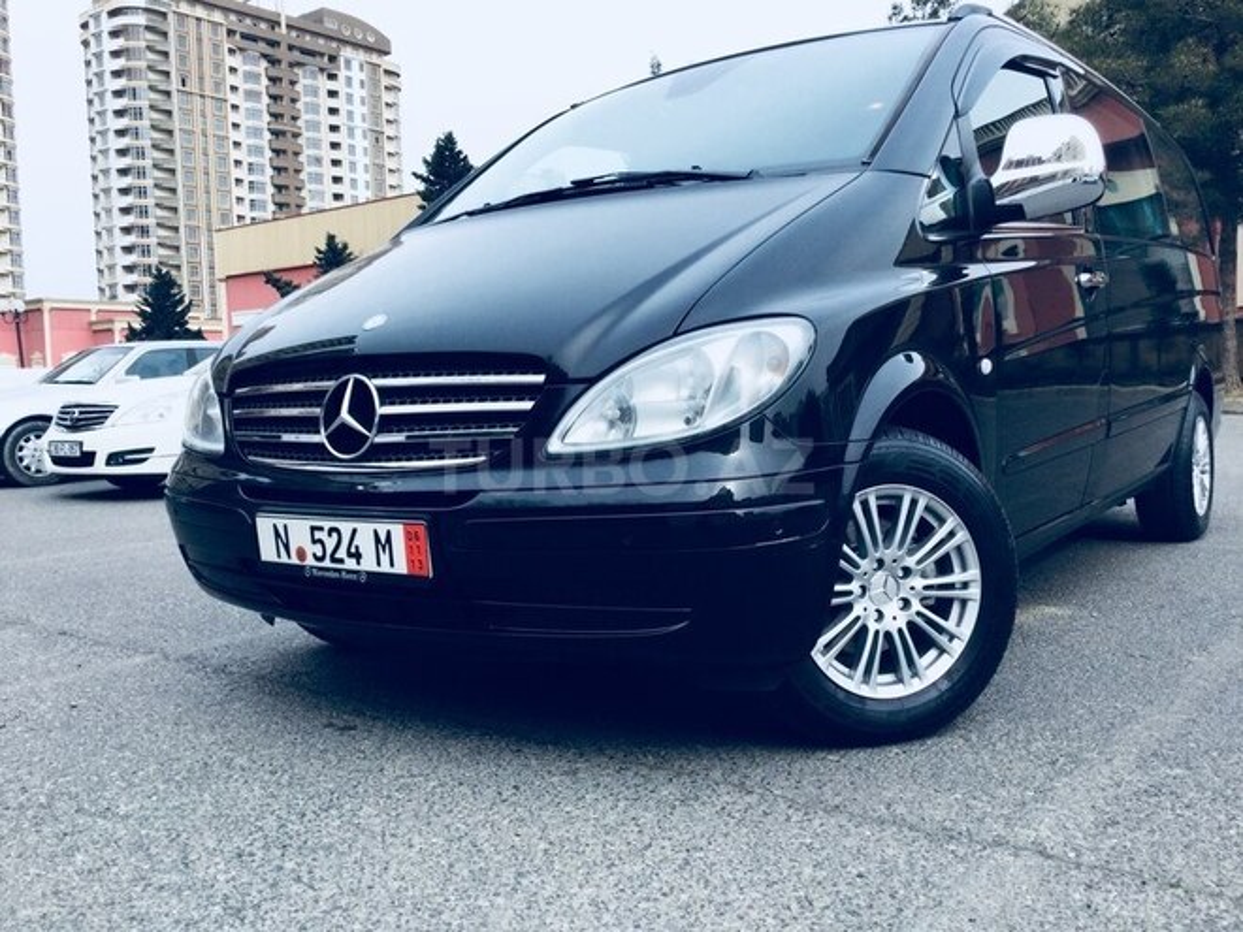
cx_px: 622
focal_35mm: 31
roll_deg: +0.2
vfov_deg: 45.4
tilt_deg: -4.8
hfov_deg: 58.4
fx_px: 1113
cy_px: 466
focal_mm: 3.3
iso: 25
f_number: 2.4
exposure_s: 1/578
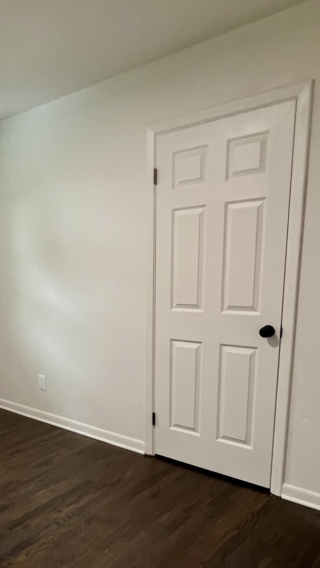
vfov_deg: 66.7
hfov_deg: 39.3
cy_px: 361
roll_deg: +3.2
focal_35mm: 28
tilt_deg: -11.6
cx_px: 47
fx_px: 422
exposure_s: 1/60
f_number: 1.8
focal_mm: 1.57
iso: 200
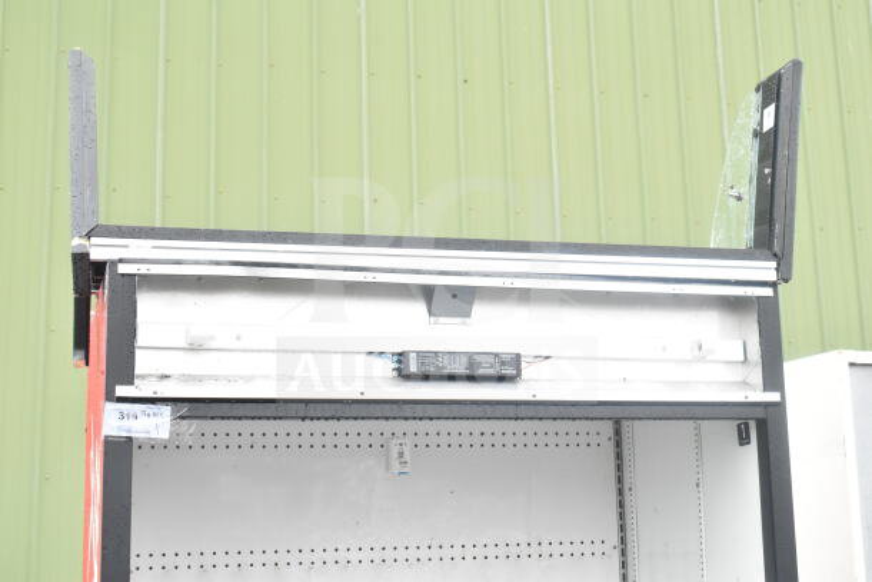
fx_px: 1236
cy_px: 291
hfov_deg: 38.9
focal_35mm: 51
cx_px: 436
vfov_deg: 26.5
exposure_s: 1/320
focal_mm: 34
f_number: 9
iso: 1600
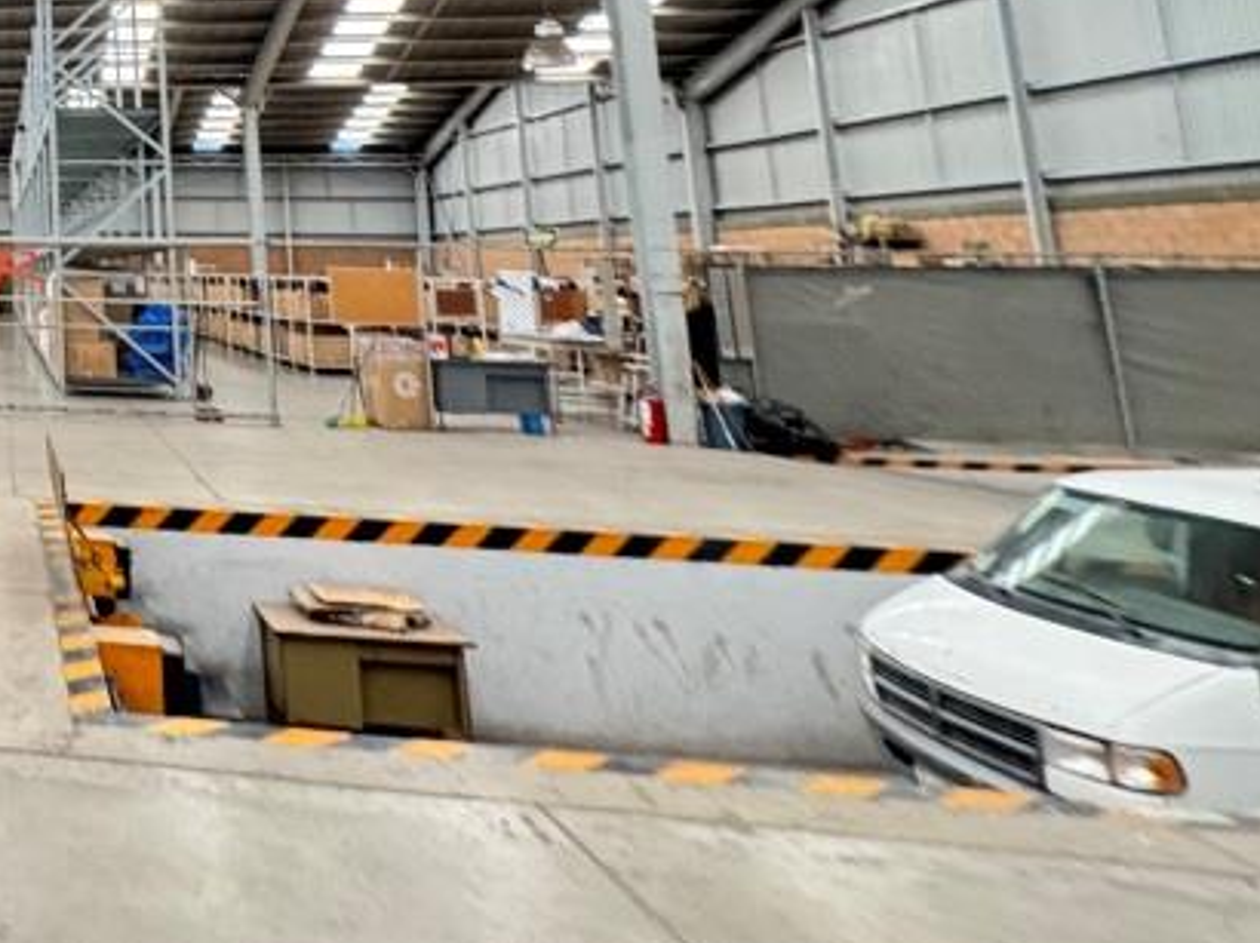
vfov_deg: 37.4
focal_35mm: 35
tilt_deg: +9.4
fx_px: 1273
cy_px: 55
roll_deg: -1.9
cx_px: -301
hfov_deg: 37.5
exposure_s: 1/60
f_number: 2.2
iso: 320
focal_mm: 2.22
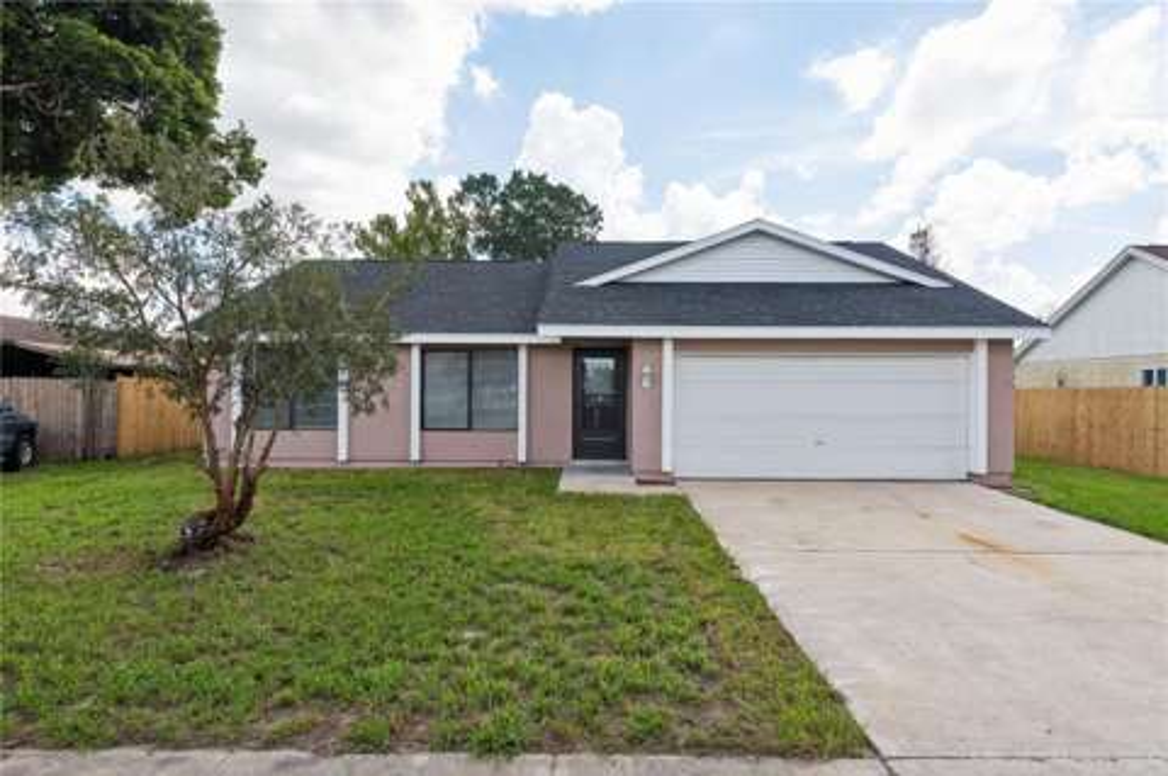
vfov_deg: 57.1
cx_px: 584
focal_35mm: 22
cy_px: 388
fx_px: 713
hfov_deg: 78.6
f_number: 16
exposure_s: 1/500
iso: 400
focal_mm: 22
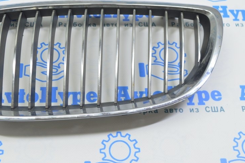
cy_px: 55
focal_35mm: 63
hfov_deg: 31.8
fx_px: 428
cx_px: 95
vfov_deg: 21.5
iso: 400
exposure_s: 1/20
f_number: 5.6
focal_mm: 30
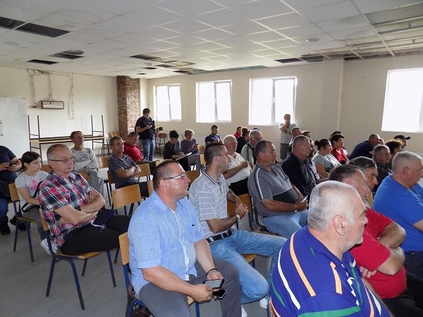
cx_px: 212
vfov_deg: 58.9
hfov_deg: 73.9
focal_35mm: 23
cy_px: 158
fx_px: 281
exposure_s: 1/30
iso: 160
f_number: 3.1
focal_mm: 4
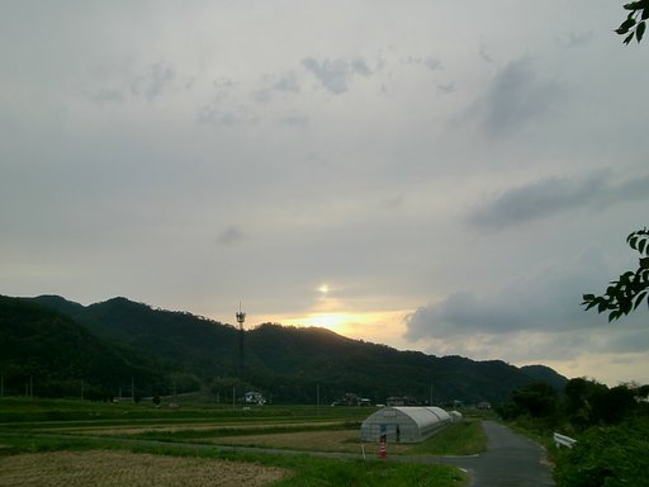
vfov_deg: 49.7
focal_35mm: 28
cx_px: 324
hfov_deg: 63.4
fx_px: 525
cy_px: 244
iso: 64
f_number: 7.8
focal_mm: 4.65
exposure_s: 1/125
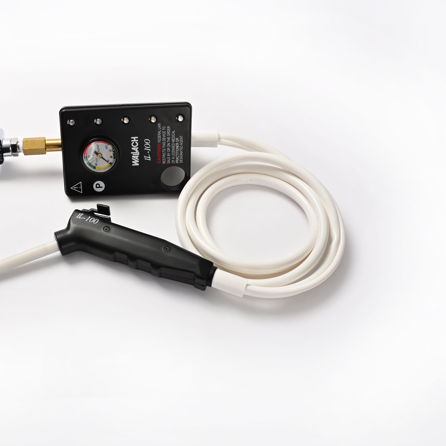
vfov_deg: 40.3
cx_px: 115
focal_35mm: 42
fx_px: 607
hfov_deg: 39.3
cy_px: 224
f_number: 14
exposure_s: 1/200
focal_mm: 32.5
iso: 320
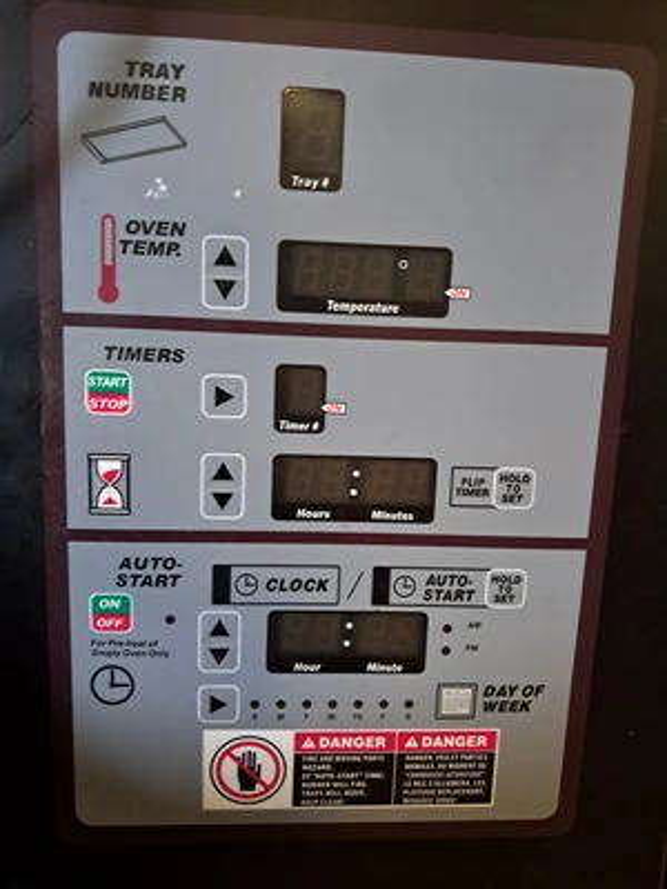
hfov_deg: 51.4
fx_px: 694
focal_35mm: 27
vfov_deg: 65.3
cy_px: 444
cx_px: 334
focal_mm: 4
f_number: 1.8
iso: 800
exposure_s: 1/25
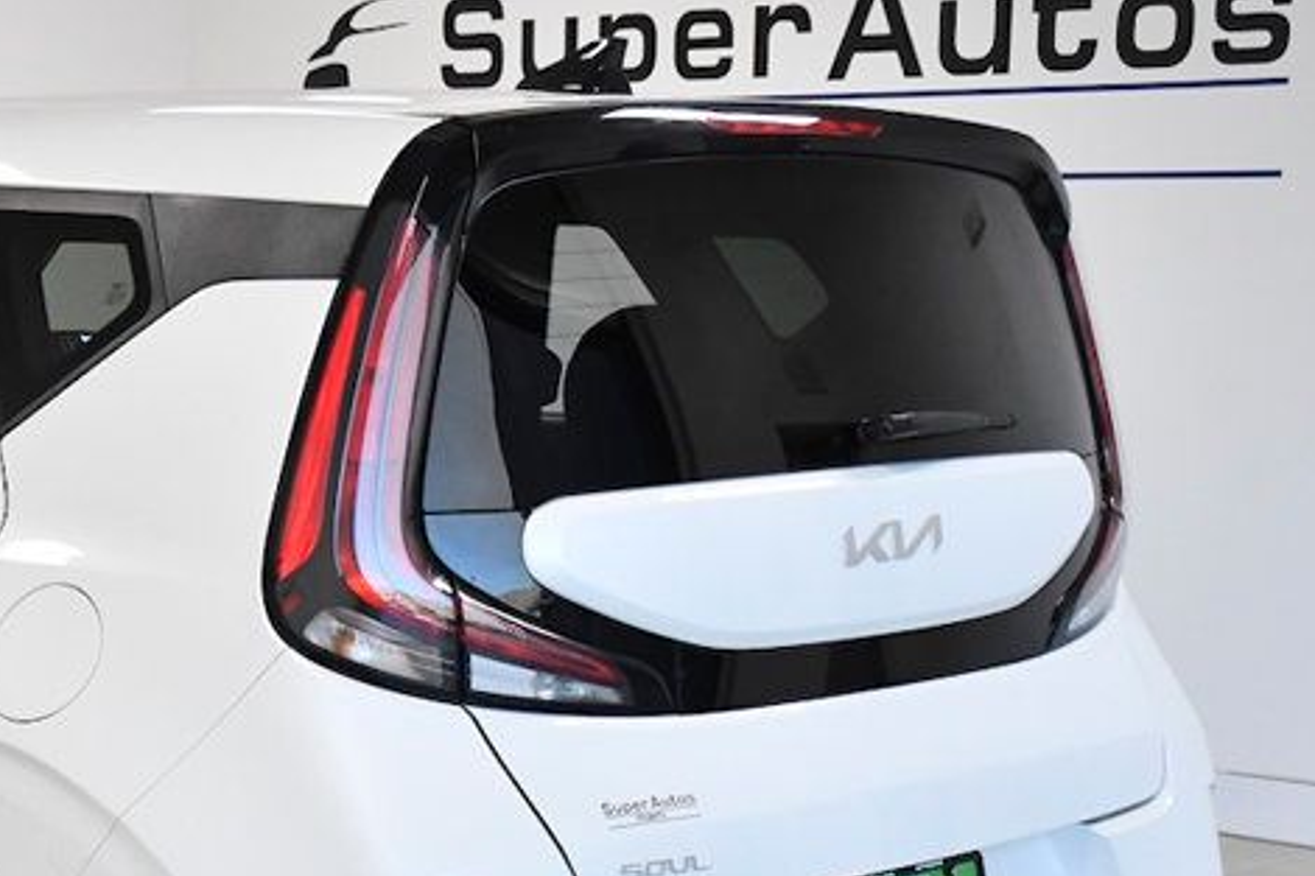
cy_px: 676
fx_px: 3104
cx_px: 90
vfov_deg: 16.0
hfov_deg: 23.2
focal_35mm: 85
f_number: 3.8
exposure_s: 1/1600
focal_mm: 26
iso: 2500
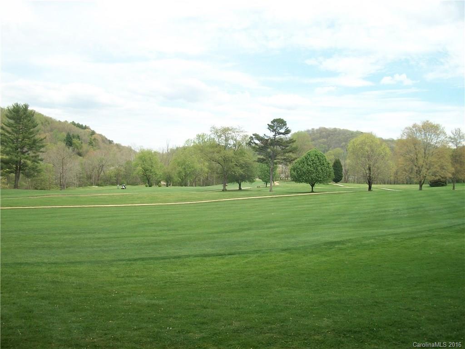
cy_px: 174
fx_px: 430
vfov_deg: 44.2
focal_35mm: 32
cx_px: 232
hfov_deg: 56.8
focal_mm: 5.7
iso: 80
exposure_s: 1/200
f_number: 5.5
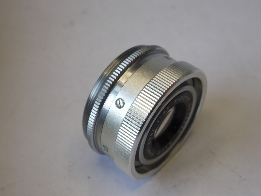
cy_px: 98
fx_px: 528
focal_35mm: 70
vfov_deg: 21.0
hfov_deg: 27.8
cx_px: 130
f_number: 9
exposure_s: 1/30
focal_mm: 35
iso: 400
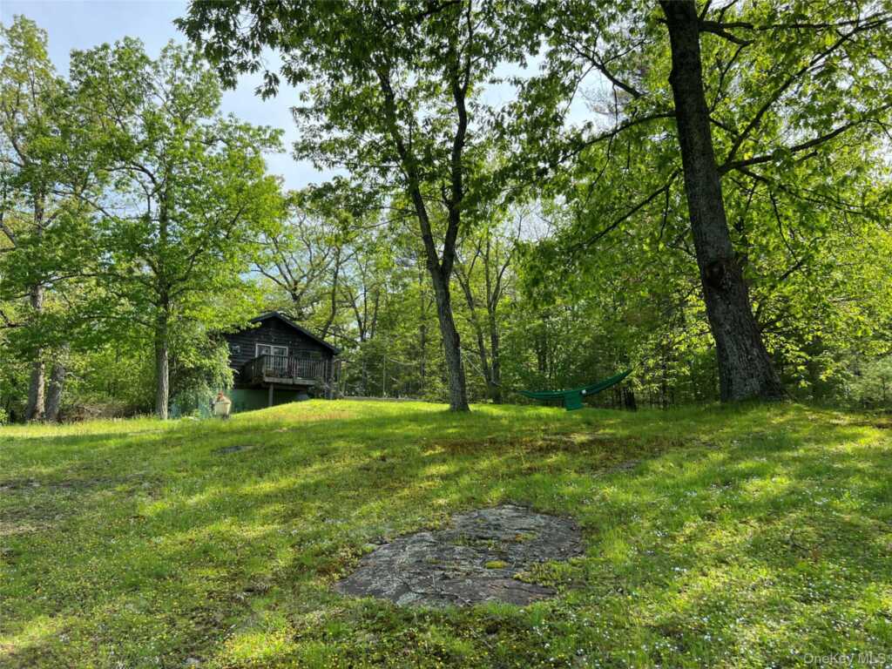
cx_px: 446
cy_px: 334
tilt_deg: +11.2
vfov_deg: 53.1
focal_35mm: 26
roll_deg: +0.5
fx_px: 670
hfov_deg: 67.3
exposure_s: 1/1597
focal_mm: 5.7
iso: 50
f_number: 1.5
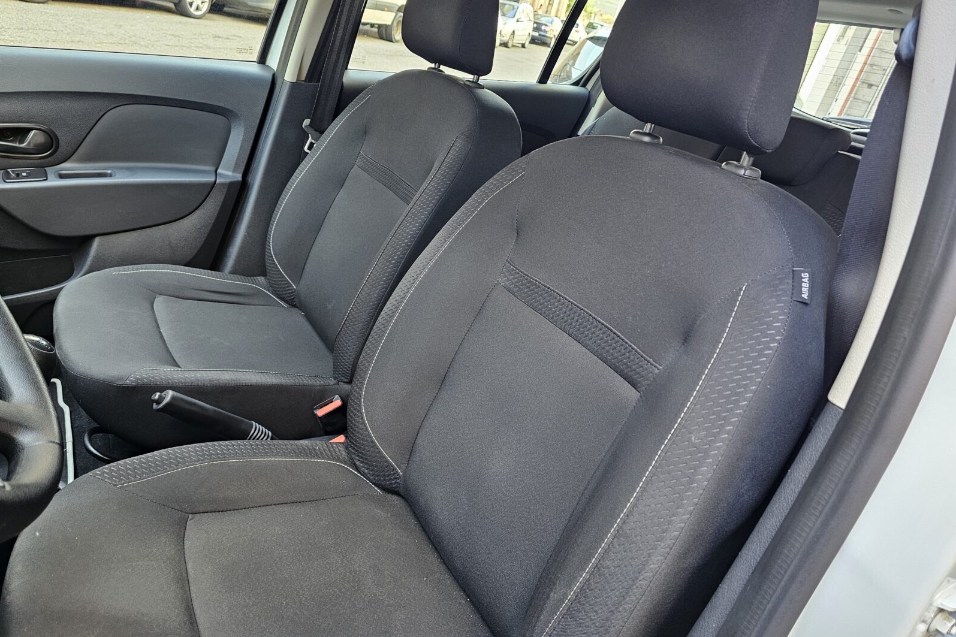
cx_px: 477
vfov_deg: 53.1
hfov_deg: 73.7
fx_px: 637
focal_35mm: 24
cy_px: 293
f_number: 1.7
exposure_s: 1/100
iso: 320
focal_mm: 6.3
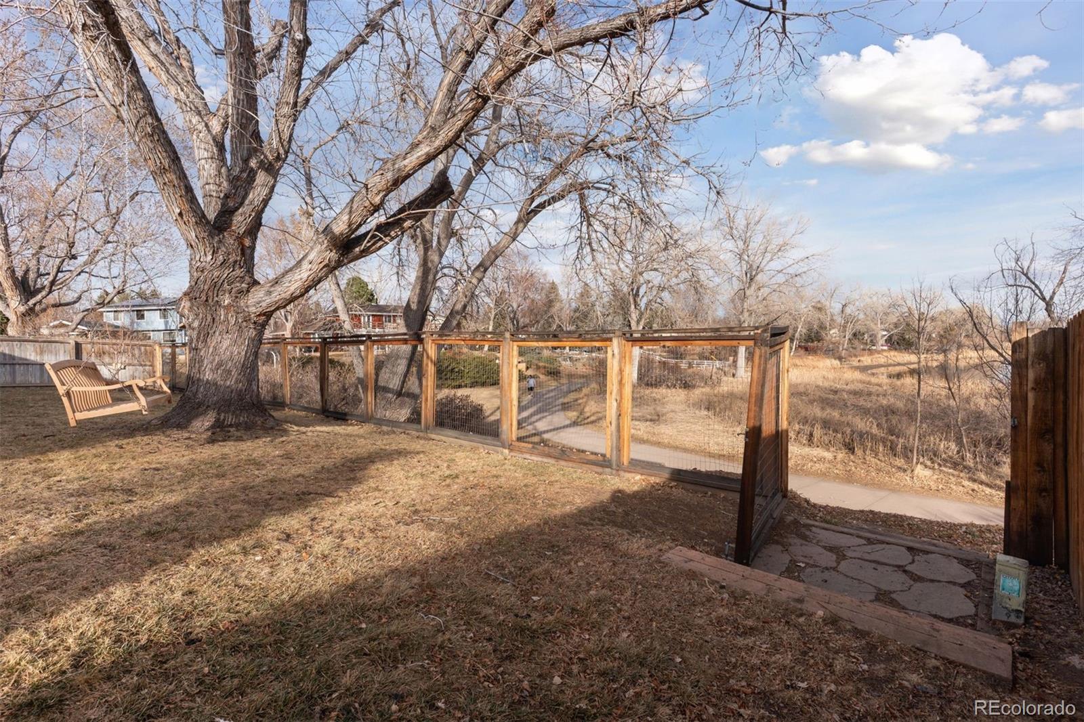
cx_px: 542
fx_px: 512
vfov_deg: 70.4
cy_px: 361
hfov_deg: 93.3
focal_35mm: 17
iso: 400
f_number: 9
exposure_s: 1/500
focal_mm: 17
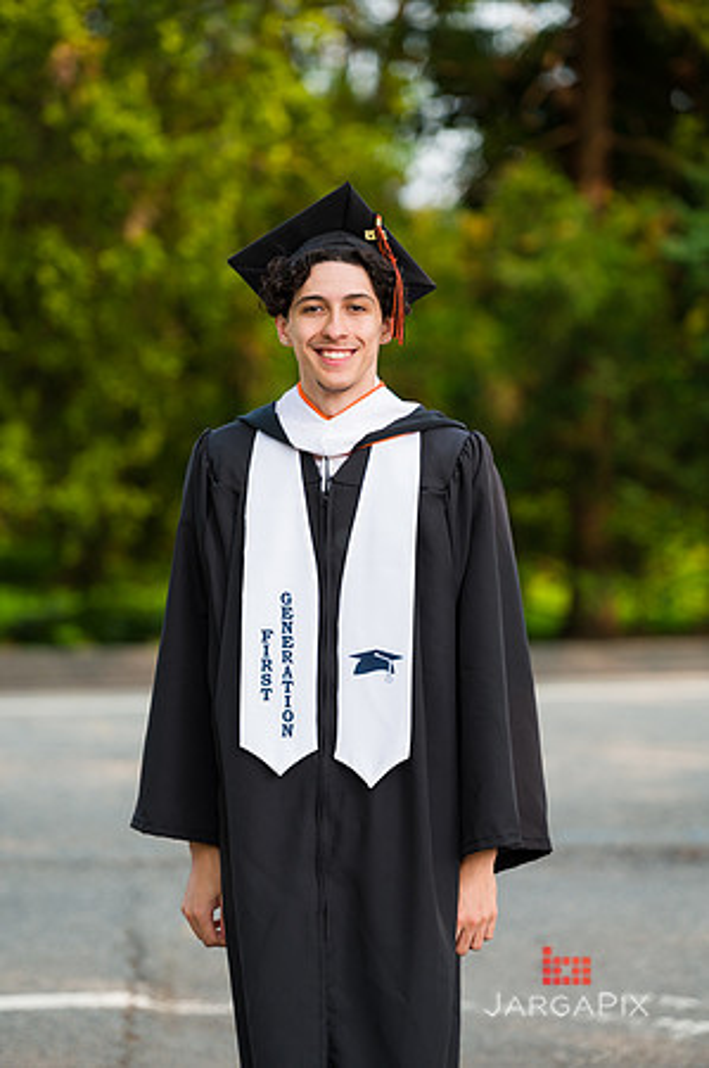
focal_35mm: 150
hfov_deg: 9.1
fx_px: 4441
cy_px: 534
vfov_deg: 13.7
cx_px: 354
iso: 200
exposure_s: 1/640
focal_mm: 150
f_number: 3.2
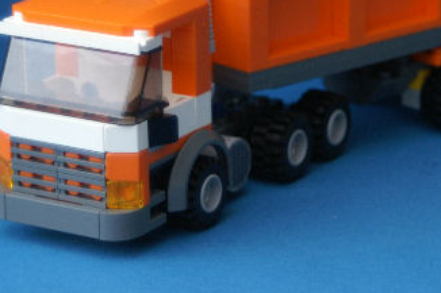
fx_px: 2363
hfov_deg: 10.7
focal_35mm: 193
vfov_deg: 7.1
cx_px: 250
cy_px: 26
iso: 320
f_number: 4.5
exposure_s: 1/30
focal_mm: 70
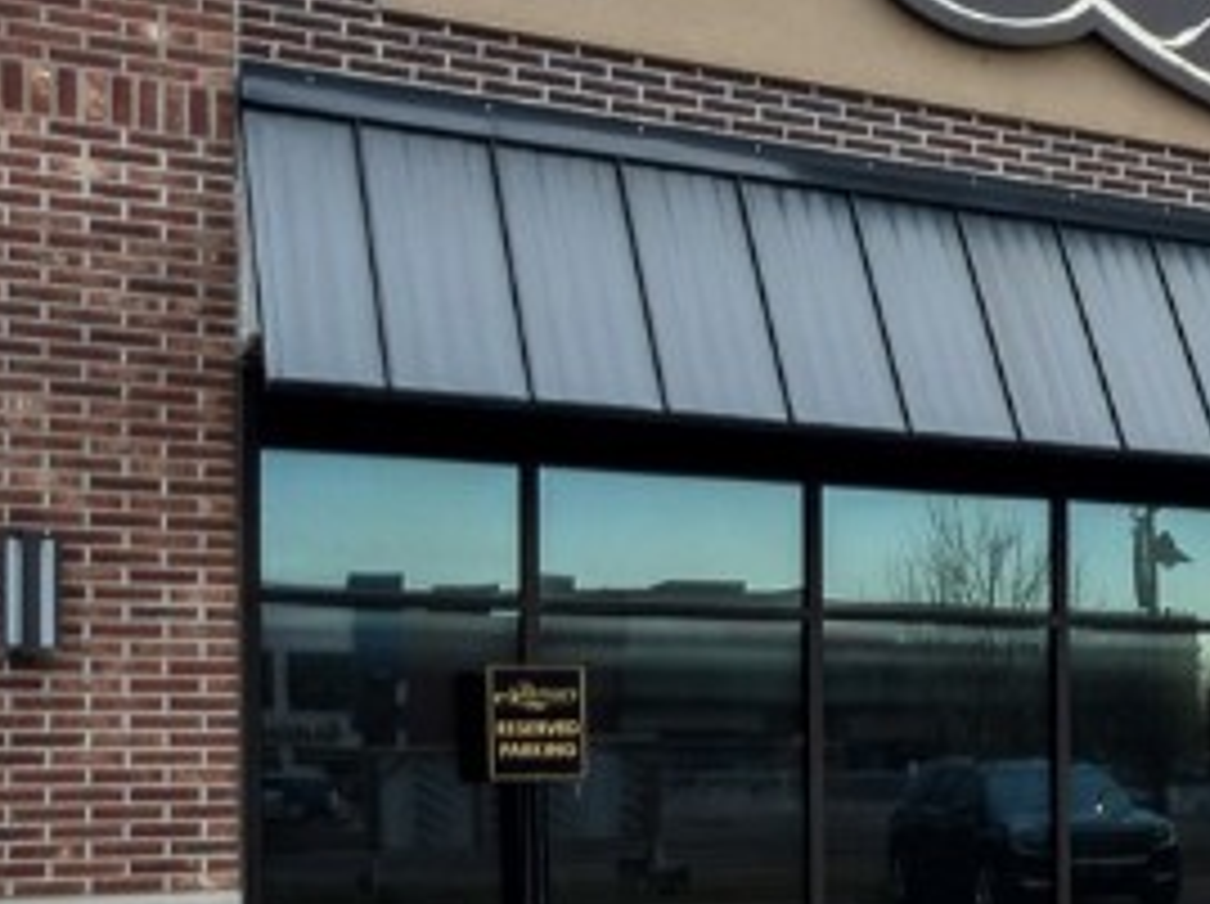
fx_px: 2304
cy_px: 715
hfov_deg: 18.3
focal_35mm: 66
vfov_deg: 21.9
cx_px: 2478
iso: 400
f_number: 10
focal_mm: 16
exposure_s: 1/13
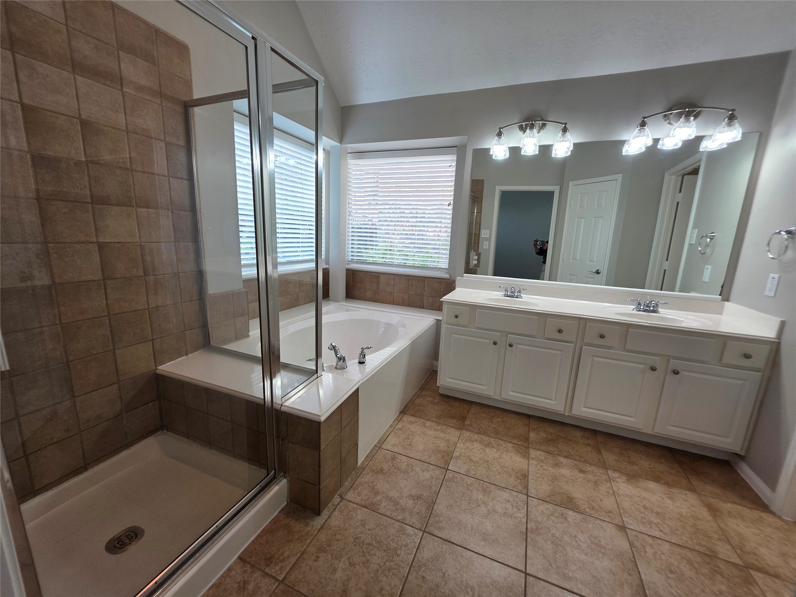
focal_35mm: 13
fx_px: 299
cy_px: 298
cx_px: 398
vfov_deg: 89.9
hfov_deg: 106.2
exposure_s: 1/120
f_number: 1.9
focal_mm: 2.2
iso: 50
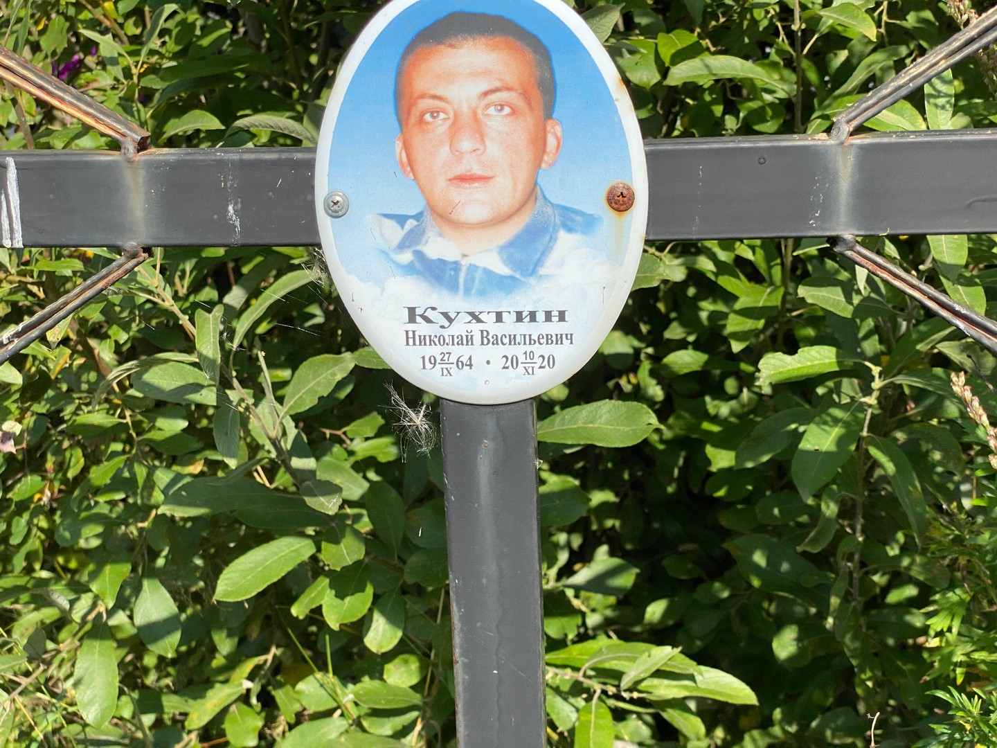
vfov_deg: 28.0
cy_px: 374
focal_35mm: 52
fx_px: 1498
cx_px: 498
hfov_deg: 36.8
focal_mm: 6
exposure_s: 1/1453
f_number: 2
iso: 20
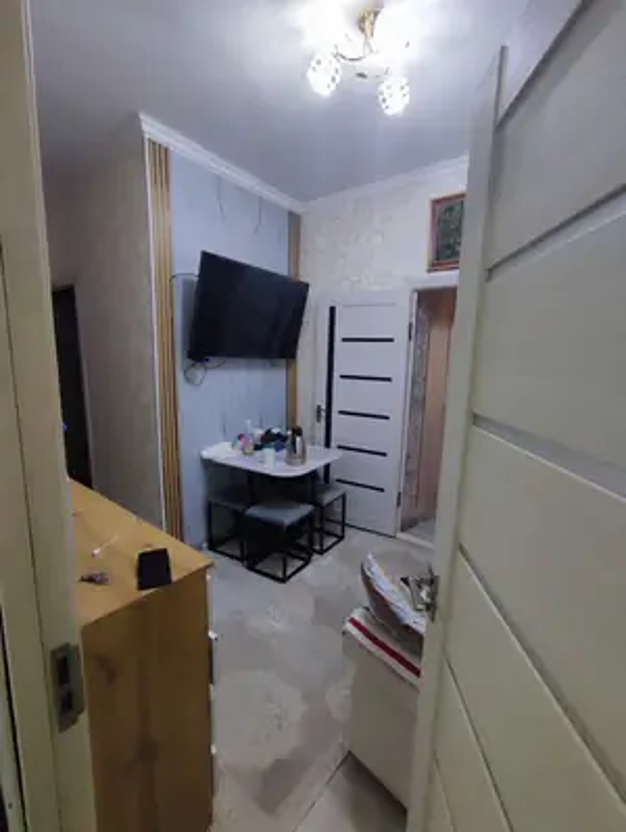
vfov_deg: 94.4
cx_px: 313
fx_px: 385
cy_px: 416
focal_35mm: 16
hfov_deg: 78.2
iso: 147
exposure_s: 1/30
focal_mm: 1.65
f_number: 2.2
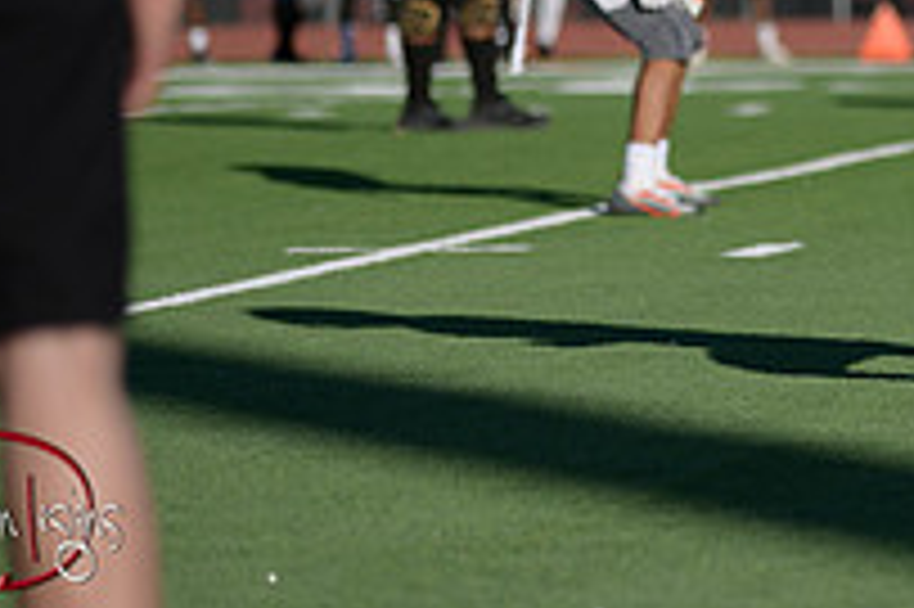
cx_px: 982
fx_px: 10147
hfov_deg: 5.1
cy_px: -142
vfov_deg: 3.4
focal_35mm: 400
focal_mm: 140
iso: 125
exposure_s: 1/5000
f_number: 2.8
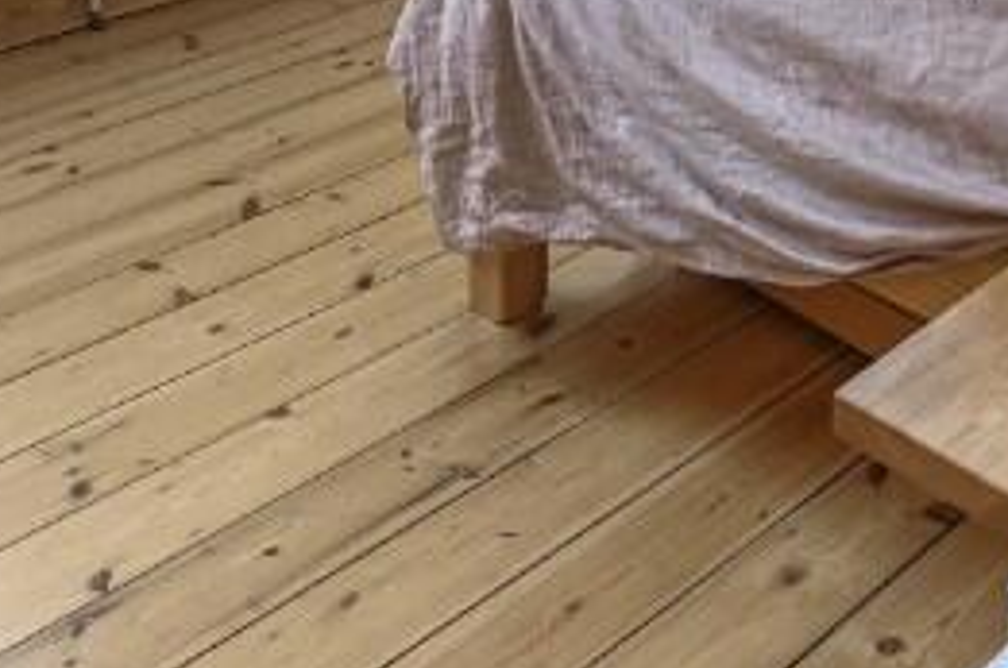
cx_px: 927
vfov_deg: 17.9
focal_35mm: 55
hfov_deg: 34.1
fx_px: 1537
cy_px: -627
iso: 400
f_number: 8
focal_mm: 14
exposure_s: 1/6
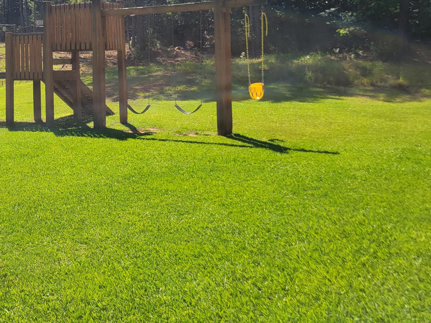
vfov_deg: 29.6
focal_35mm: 47
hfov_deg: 38.9
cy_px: 32
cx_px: 88
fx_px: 585
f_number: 1.8
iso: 40
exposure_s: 1/1854
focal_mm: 5.4
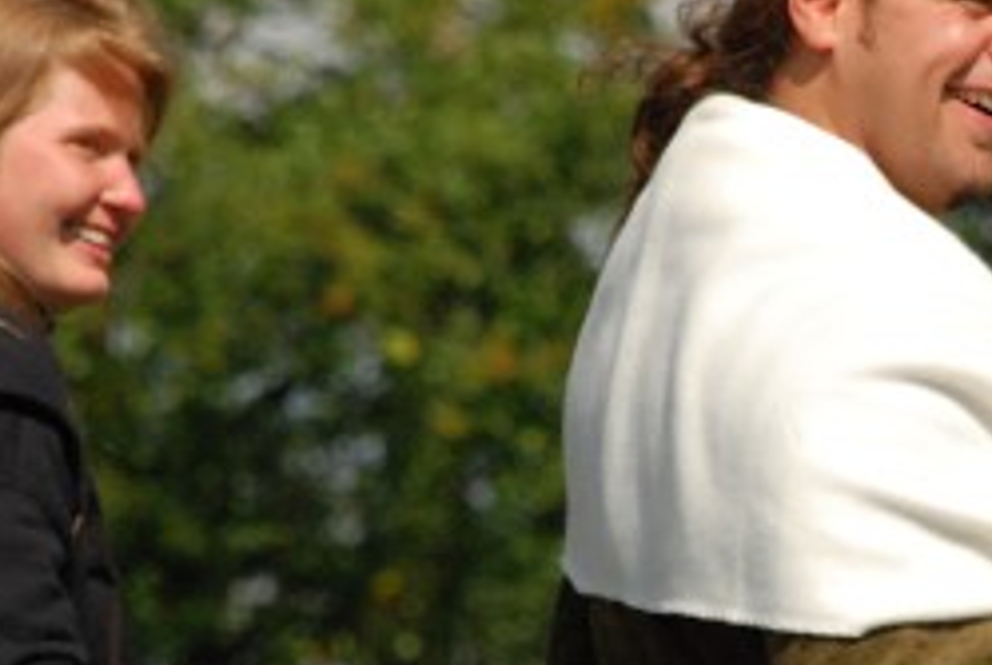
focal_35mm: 652
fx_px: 17987
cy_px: 354
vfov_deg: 2.1
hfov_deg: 3.2
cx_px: 865
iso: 900
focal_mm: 135
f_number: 6.7
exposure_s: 1/4000
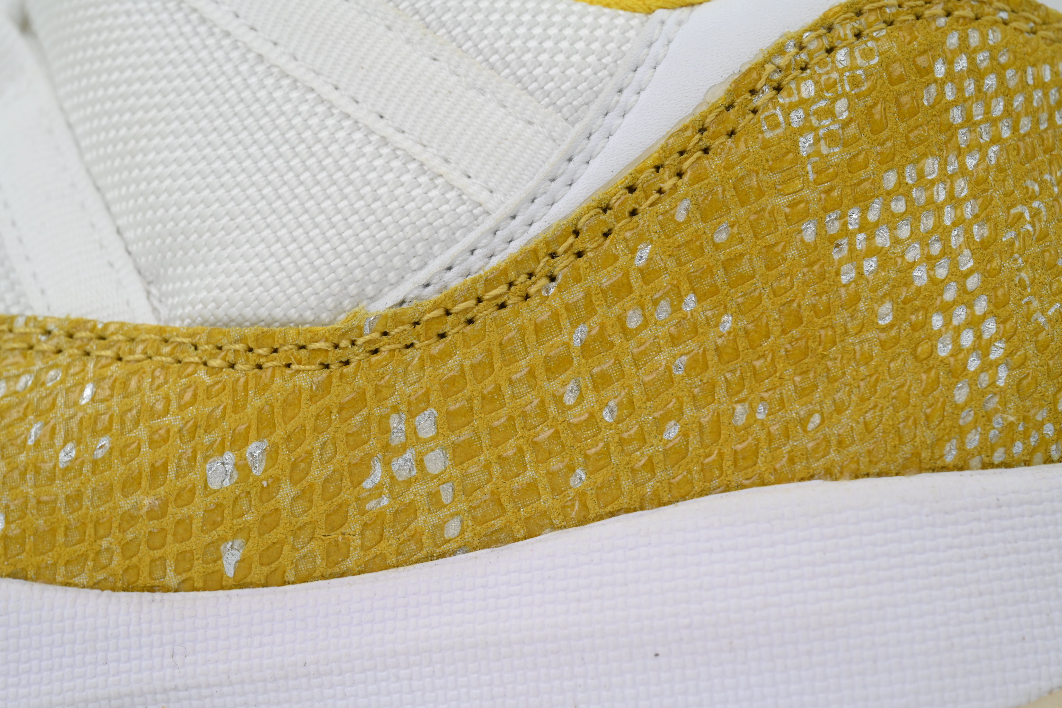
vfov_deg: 14.6
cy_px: 354
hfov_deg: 21.7
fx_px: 2773
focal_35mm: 94
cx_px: 531
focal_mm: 94
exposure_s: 1/100
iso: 400
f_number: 13
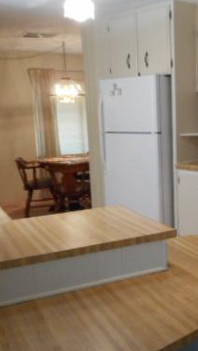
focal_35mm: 47
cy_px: 193
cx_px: 180
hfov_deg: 24.7
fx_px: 438
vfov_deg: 43.7
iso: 360
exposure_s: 1/30
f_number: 3.7
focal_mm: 4.5
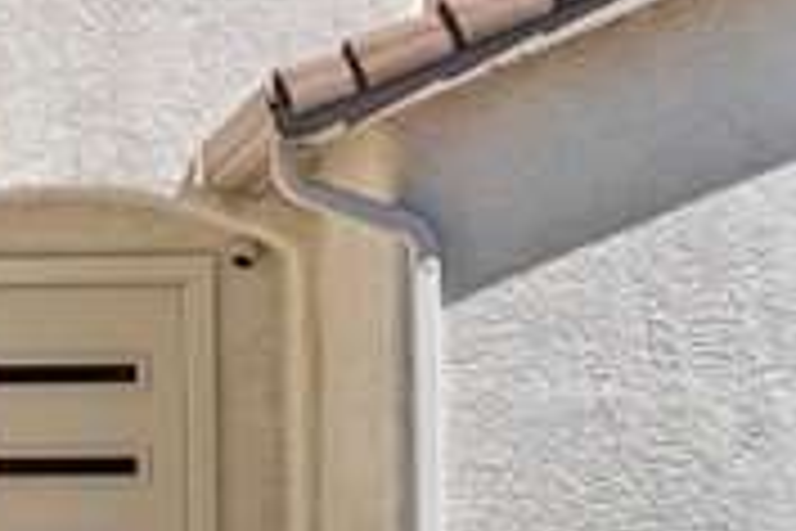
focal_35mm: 190
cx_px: -358
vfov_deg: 7.2
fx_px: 4201
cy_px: 434
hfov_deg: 10.5
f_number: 8
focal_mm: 21
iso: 400
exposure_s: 1/8000
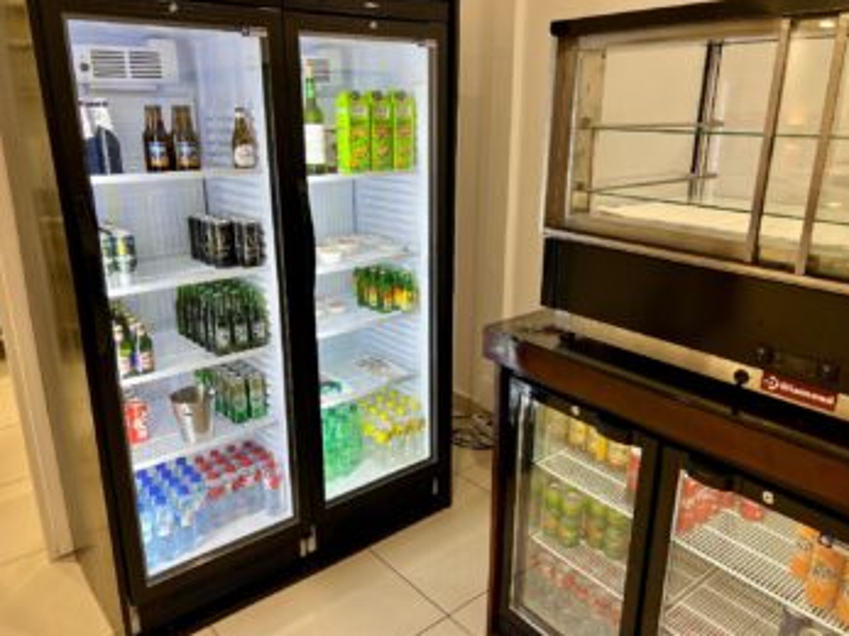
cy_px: 311
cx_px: 421
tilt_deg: -17.0
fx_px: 662
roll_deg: +0.0
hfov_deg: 65.3
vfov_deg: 51.3
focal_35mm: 27
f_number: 1.5
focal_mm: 5.7
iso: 125
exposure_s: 1/100
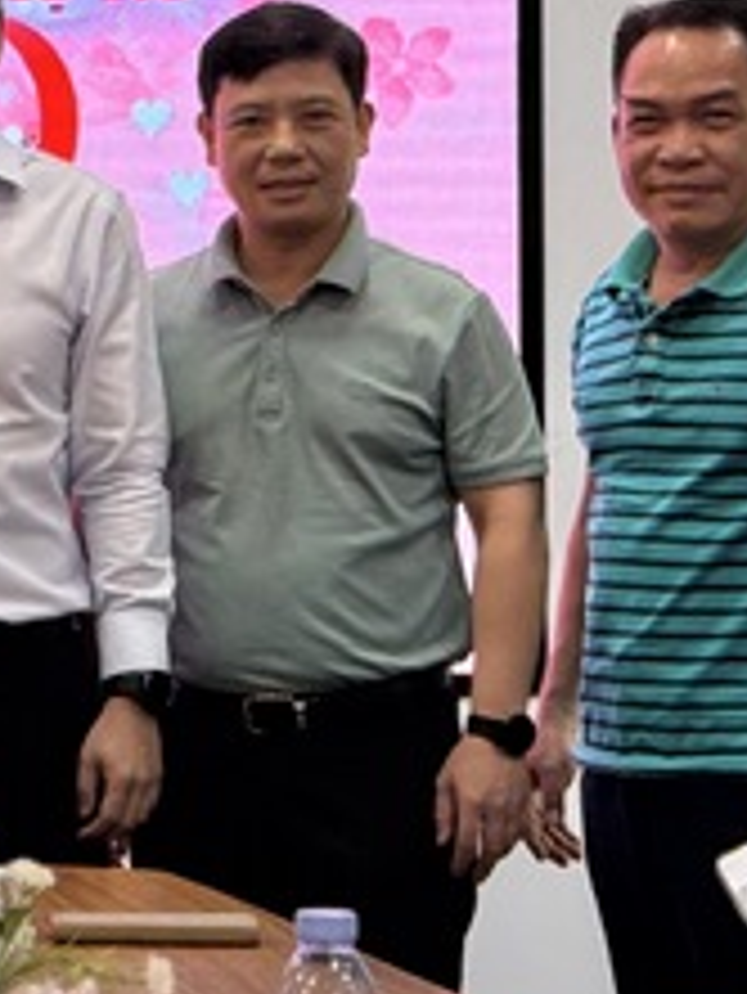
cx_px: -639
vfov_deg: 11.3
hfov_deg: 8.2
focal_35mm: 174
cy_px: 297
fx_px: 5002
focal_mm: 6.86
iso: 64
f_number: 1.78
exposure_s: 1/100
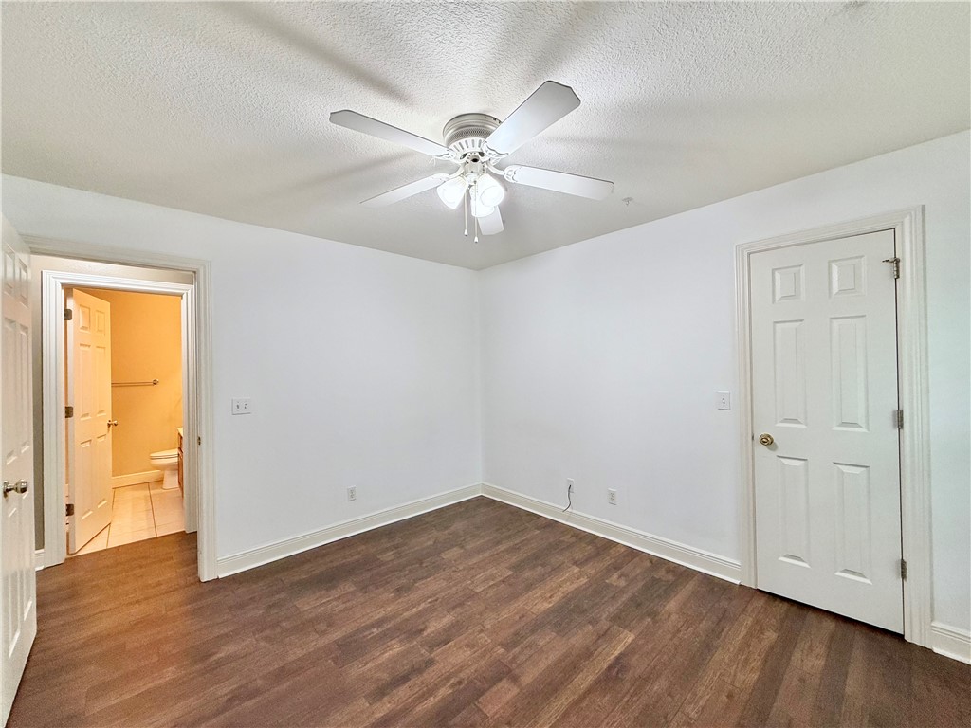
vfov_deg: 85.7
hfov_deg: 102.1
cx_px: 486
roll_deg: +1.0
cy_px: 364
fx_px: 393
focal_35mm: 14
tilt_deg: -0.6
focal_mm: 2.22
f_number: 2.2
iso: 160
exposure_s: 1/60
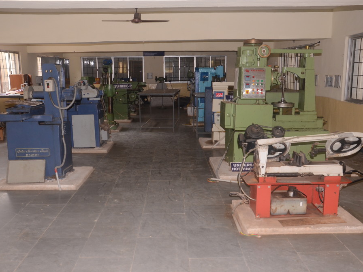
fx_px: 362
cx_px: 172
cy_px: 136
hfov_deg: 53.2
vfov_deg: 41.2
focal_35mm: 35
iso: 800
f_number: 5.6
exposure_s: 1/100
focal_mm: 21
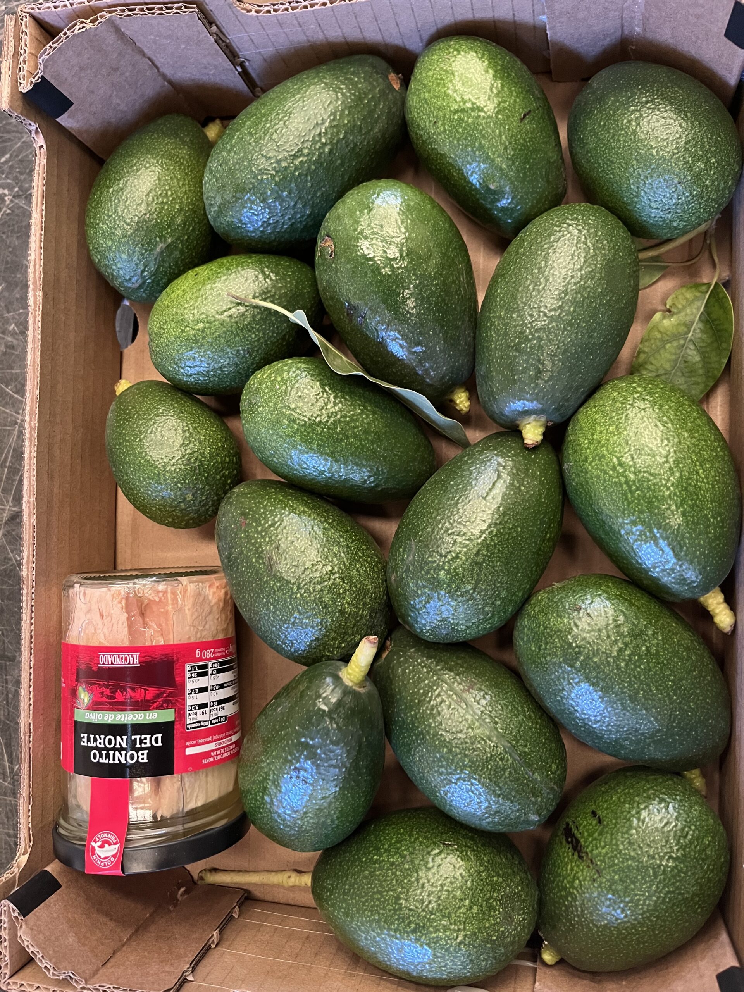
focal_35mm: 26
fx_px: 745
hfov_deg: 53.1
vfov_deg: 67.3
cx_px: 372
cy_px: 496
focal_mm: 5.1
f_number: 1.6
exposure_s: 1/40
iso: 640
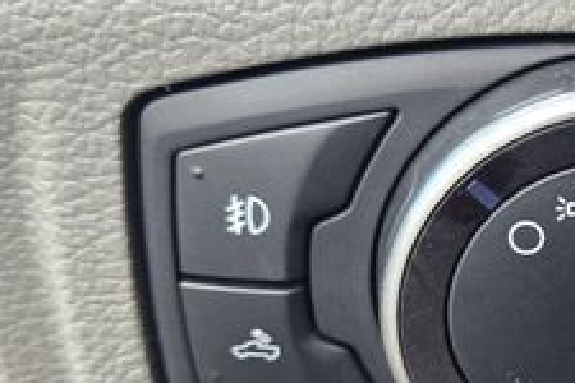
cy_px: 304
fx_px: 1086
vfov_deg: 19.8
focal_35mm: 68
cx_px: 575
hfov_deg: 27.9
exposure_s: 1/180
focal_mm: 5.4
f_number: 1.8
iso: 80
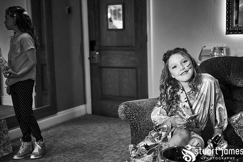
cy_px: 81
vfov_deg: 25.1
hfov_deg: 36.9
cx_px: 122
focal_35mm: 54
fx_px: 365
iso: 2500
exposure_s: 1/500
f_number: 2
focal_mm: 35
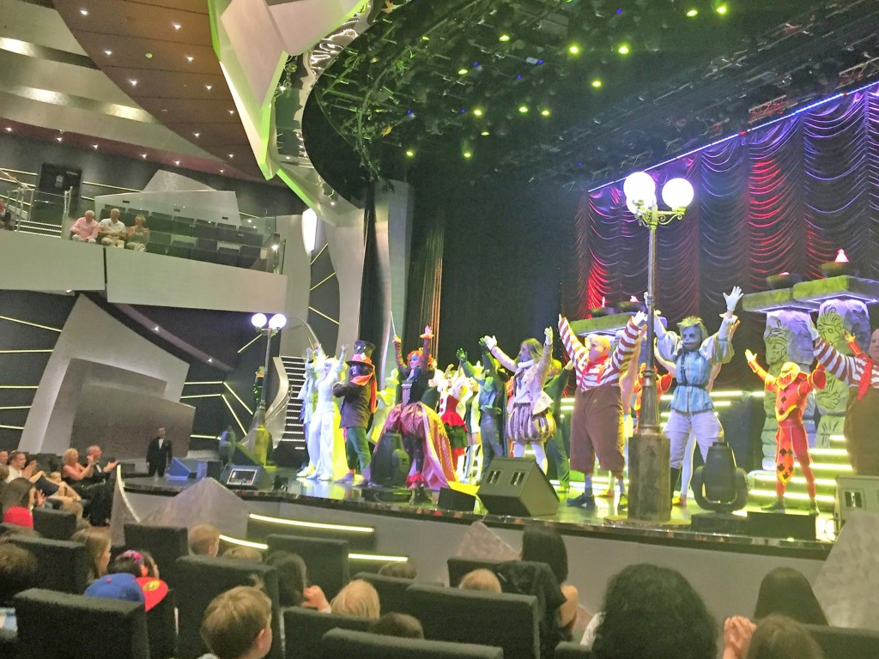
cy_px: 280
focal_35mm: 34
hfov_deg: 53.7
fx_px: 863
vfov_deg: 41.7
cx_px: 512
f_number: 2.2
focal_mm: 4.15
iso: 250
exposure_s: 1/33
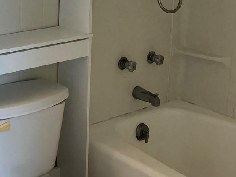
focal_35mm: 74
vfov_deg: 19.4
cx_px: 36
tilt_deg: -11.3
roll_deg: -0.7
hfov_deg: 25.7
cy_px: 6
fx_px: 505
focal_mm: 5.1
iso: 50
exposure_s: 1/164
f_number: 1.6
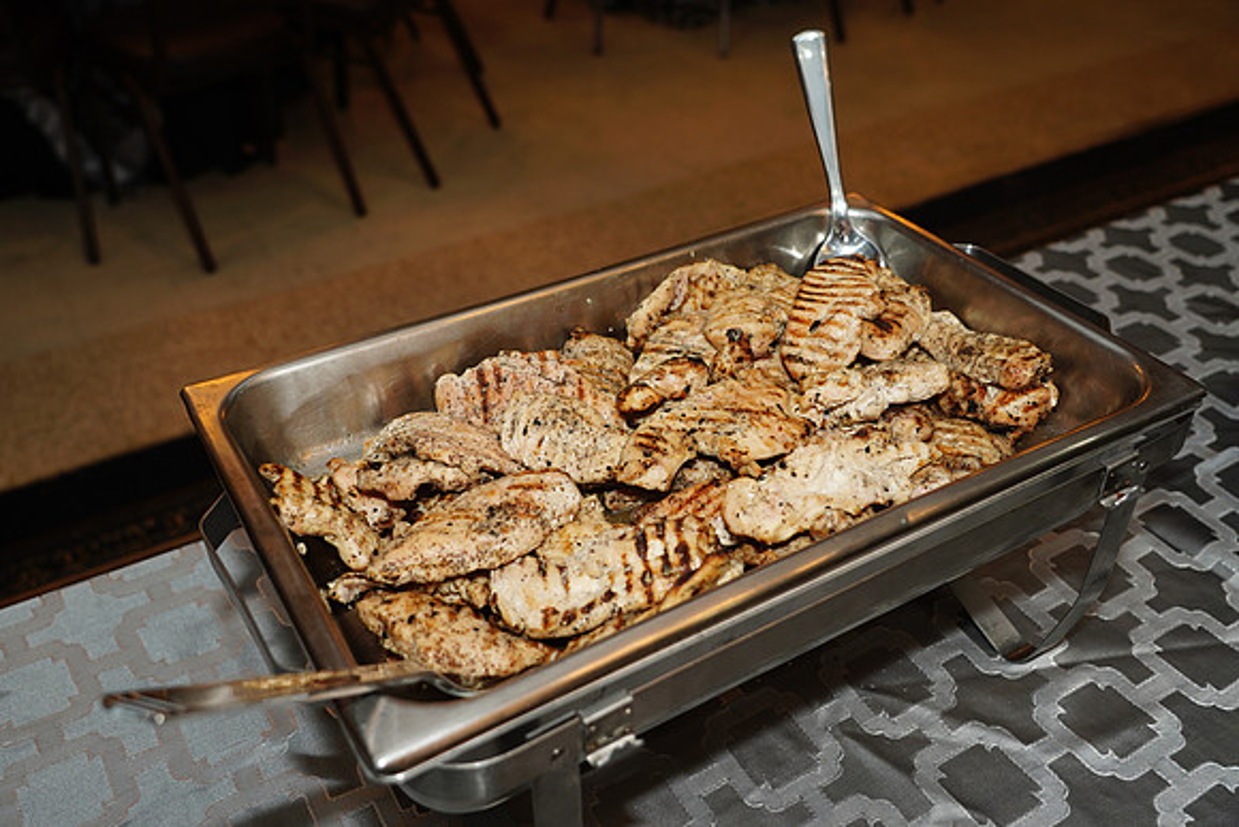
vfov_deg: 40.0
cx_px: 620
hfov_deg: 57.2
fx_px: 1136
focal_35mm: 33
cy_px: 414
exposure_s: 1/100
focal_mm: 33
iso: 640
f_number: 4.5
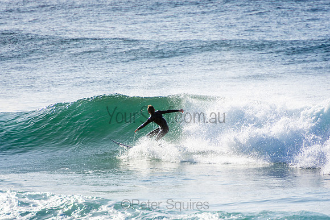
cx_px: 165
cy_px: 110
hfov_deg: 3.4
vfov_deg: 2.3
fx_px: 5501
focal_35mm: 600
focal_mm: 400
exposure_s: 1/2000
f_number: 5.6
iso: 200
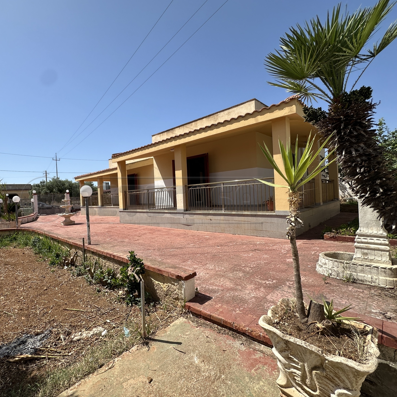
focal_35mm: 17
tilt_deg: -1.2
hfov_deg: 82.0
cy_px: 201
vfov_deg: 84.0
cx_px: 143
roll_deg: +2.6
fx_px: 221
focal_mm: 2.22
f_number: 2.2
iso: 50
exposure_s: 1/2257
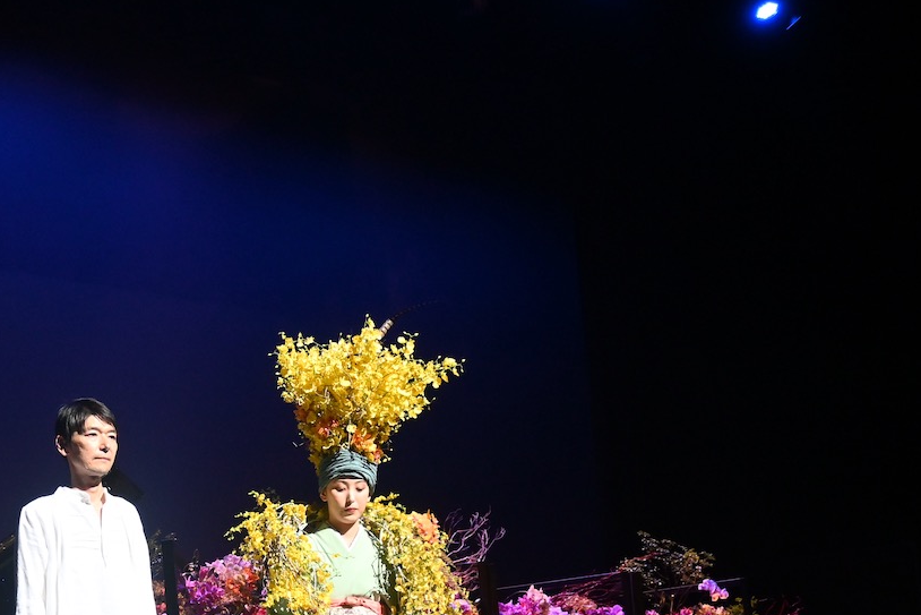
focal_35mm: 72
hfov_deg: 27.2
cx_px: 150
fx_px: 1853
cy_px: 526
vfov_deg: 18.6
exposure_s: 1/125
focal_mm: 27.5
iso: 1400
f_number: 4.5
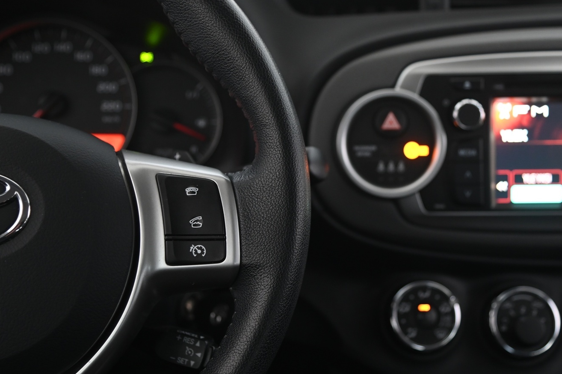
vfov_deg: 20.0
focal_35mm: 68
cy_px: 206
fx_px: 1061
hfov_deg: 29.7
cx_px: 311
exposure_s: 1/20
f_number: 4
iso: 2000
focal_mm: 55
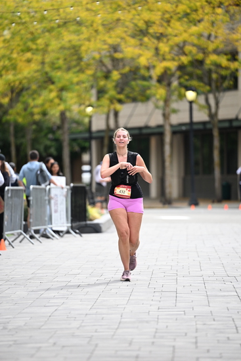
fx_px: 2007
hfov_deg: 6.9
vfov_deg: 10.3
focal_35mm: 200
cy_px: 180
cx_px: 120
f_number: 2.8
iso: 640
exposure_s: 1/2500
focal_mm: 200
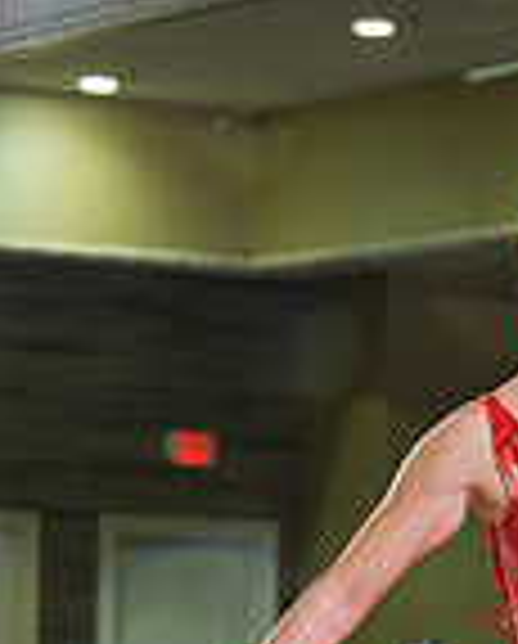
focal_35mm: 266
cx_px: 718
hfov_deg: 5.8
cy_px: 829
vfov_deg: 7.2
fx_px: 5081
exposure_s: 1/400
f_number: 4
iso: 1600
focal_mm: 70
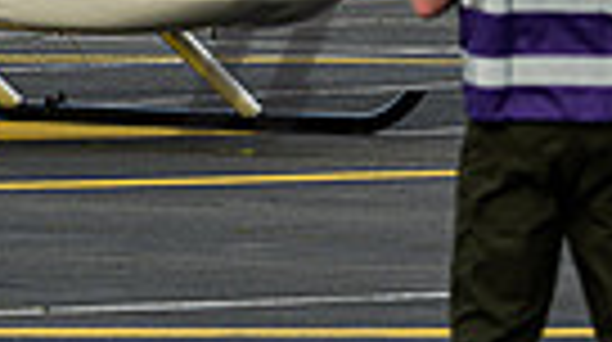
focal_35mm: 695
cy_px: -479
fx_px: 11261
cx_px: -18
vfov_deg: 1.7
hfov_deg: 3.1
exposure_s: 1/320
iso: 160
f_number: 7.1
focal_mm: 155
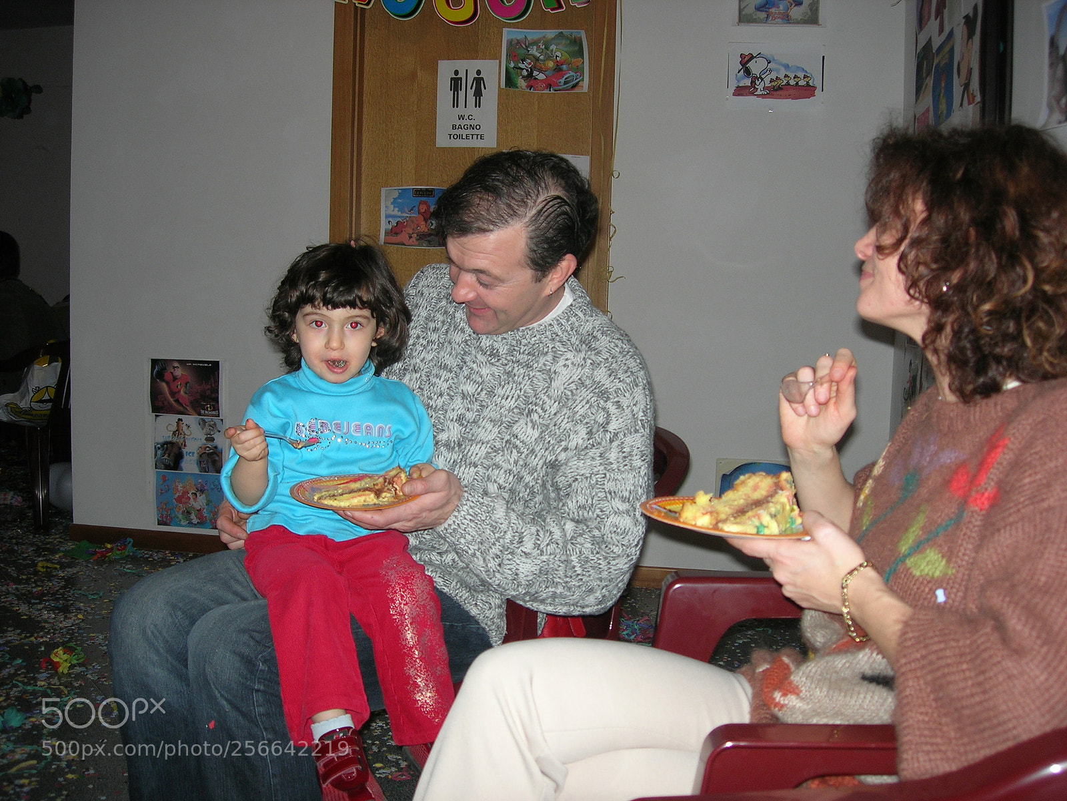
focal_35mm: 38
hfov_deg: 49.0
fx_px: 1171
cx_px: 534
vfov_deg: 37.7
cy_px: 400
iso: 64
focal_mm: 7.8
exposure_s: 1/60.1
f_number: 2.8
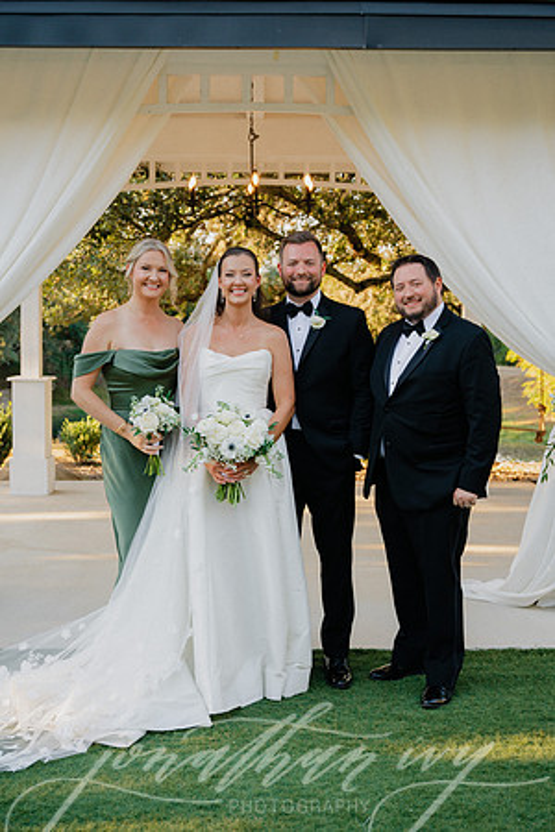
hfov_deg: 28.1
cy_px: 416
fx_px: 1110
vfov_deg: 41.1
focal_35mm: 48
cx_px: 278
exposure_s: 1/320
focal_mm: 48
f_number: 4.5
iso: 400
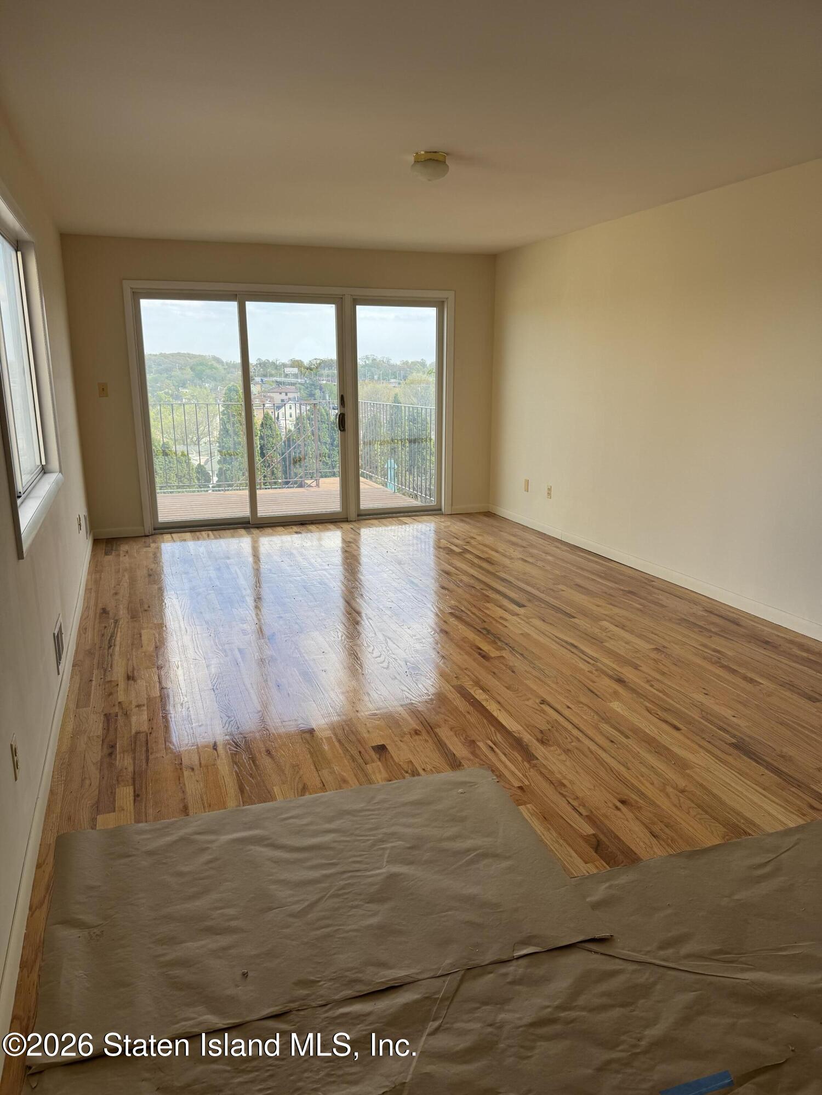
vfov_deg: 71.6
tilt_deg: -13.3
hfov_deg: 56.8
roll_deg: +0.3
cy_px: 548
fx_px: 760
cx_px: 411
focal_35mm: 24
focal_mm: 6.76
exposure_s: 1/448
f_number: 1.78
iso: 80
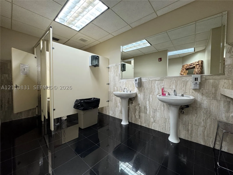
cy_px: 88
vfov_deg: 85.7
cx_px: 116
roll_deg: -0.5
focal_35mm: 14
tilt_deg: -2.2
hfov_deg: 102.1
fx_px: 94
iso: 160
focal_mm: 2.22
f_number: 2.2
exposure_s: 1/60
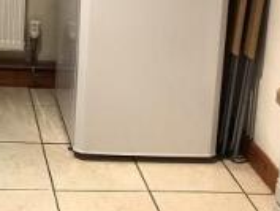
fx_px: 745
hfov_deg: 20.1
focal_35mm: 92
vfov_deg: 15.0
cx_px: -45
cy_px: -98
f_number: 1.8
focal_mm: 3.99
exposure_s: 1/17
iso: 40
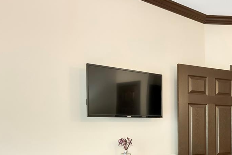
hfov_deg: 37.0
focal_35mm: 45
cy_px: 132
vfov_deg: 29.0
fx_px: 290
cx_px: 252
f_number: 11
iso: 100
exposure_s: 1.3
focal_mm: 15
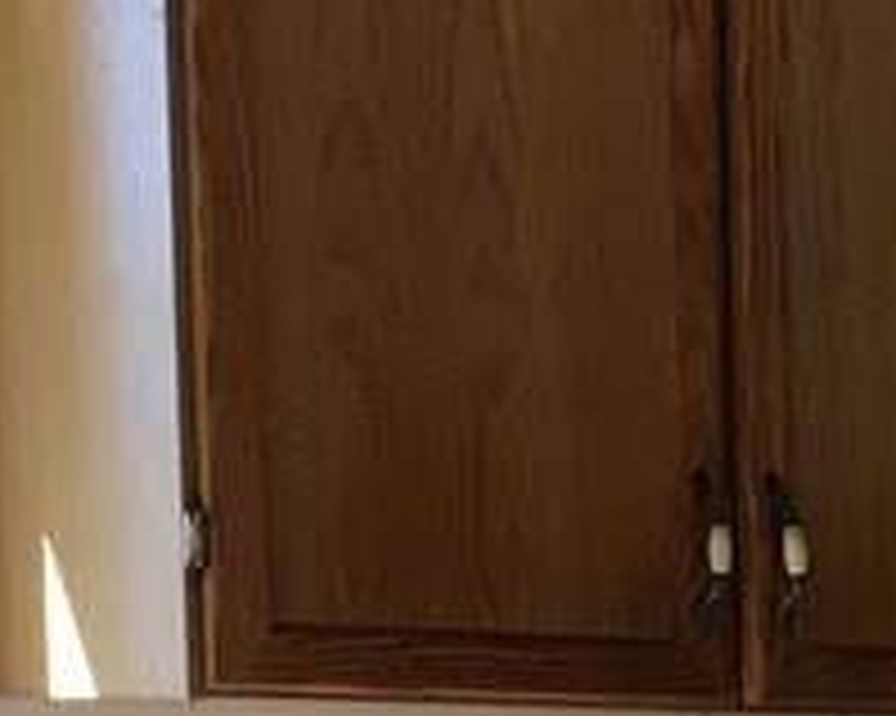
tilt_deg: -7.0
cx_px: 1684
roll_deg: -1.0
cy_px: 1216
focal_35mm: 146
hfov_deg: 12.0
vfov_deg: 10.1
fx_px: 3870
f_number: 2.2
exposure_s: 1/120
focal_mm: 4.15
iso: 40
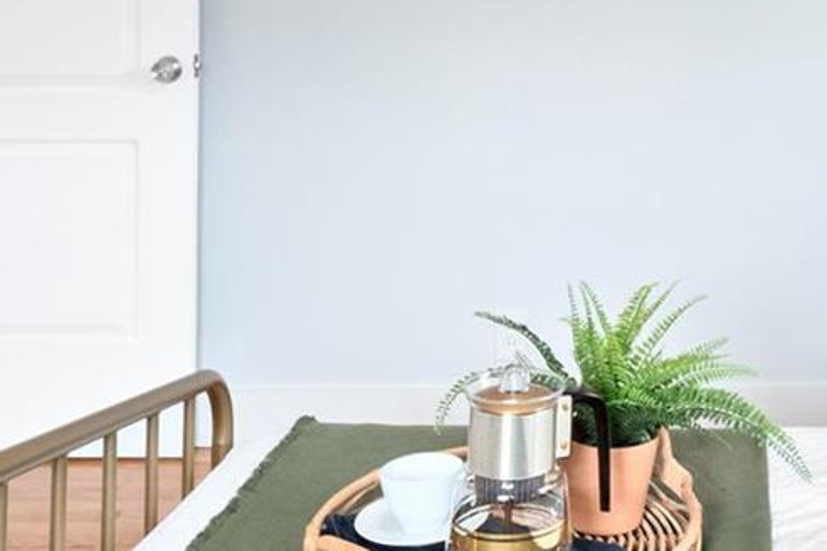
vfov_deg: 24.7
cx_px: 689
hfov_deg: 36.6
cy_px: -13
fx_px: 1194
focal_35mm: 52
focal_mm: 8
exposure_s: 1/2.5
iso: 400
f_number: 10
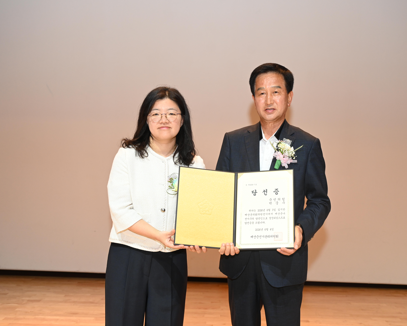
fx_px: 518
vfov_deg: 34.9
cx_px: 216
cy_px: 163
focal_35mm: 43
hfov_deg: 42.9
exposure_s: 1/200
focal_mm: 38
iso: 1000
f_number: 4
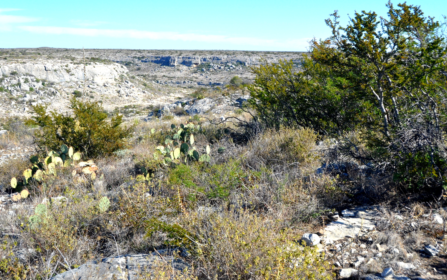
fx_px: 512
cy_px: 114
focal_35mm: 42
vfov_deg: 30.5
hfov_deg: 47.2
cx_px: 210
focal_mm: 22
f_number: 7.1
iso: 200
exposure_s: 1/200
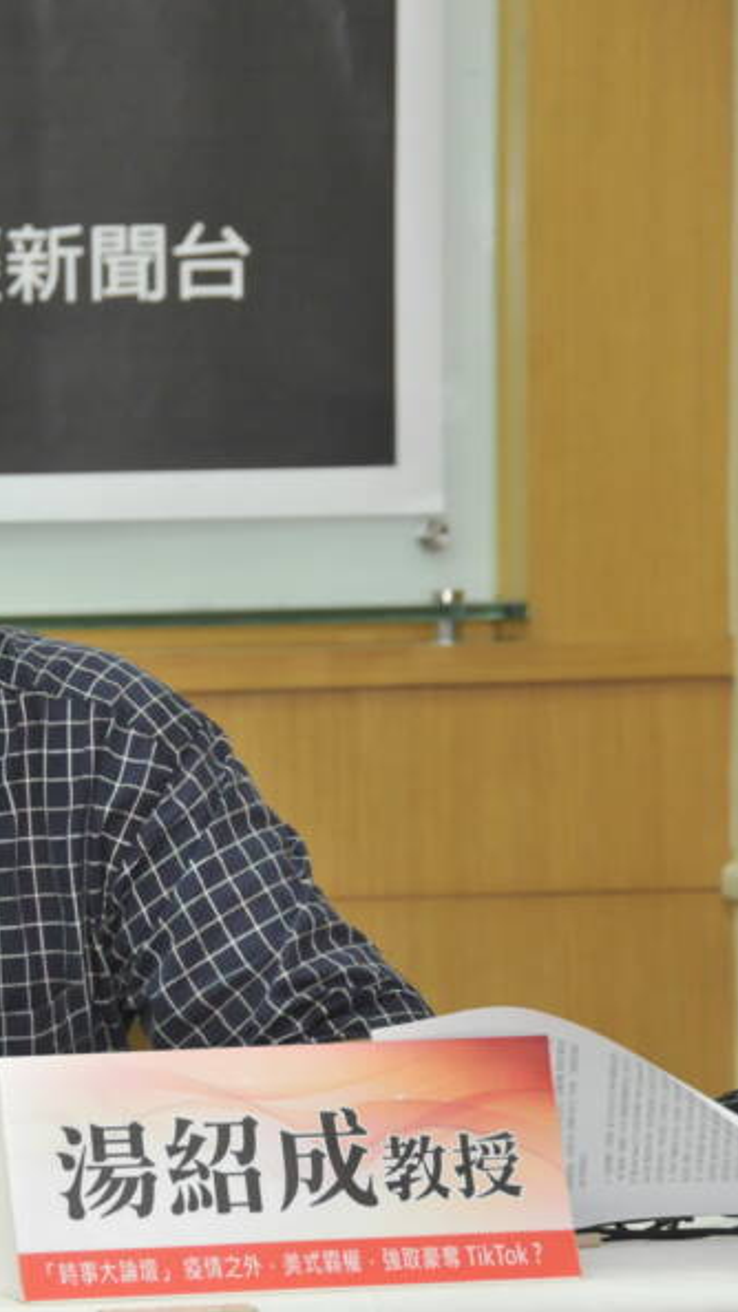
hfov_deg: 5.6
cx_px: -141
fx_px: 7447
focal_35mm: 214
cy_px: 654
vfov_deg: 10.1
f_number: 7.1
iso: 800
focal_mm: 90
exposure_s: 1/60
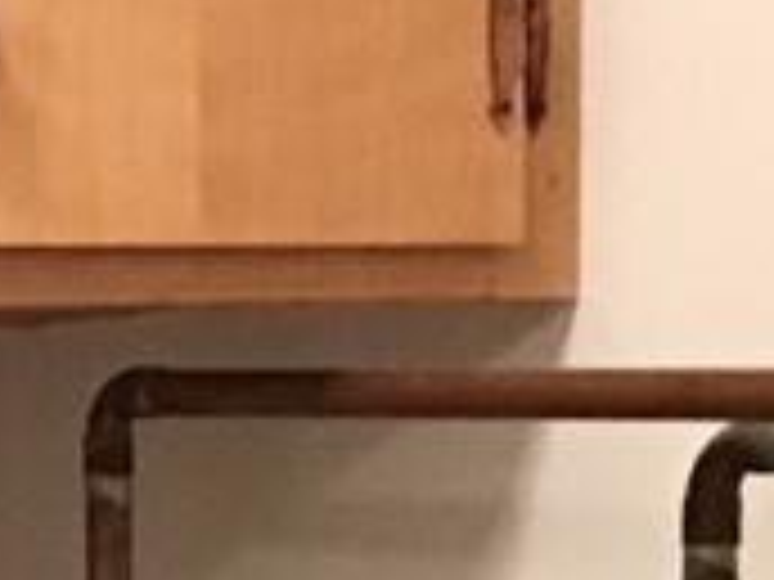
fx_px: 4114
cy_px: 1171
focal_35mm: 184
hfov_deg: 10.2
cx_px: -542
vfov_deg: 7.7
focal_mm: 3.3
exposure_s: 1/20
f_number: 2.4
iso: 200
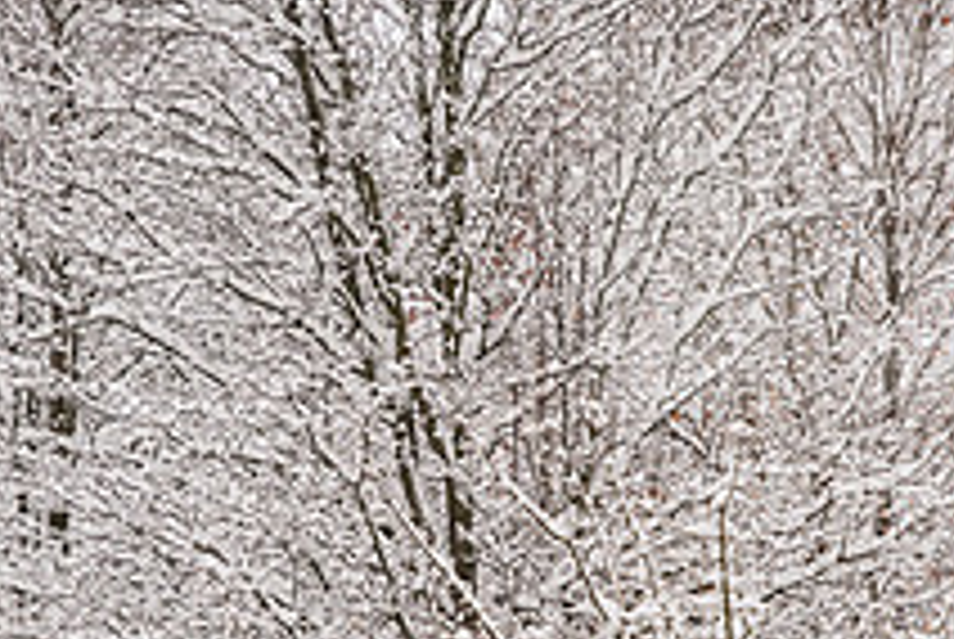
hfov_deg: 4.2
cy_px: 578
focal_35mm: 492
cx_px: 454
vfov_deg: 2.8
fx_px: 13056
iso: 100
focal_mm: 180
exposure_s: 1/500
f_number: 3.2
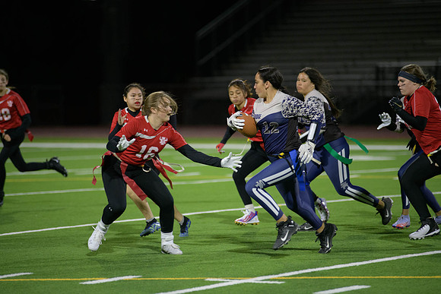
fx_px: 2450
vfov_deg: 6.9
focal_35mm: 200
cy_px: 147
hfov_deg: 10.3
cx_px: 220
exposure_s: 1/640
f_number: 2.8
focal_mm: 200
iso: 2800
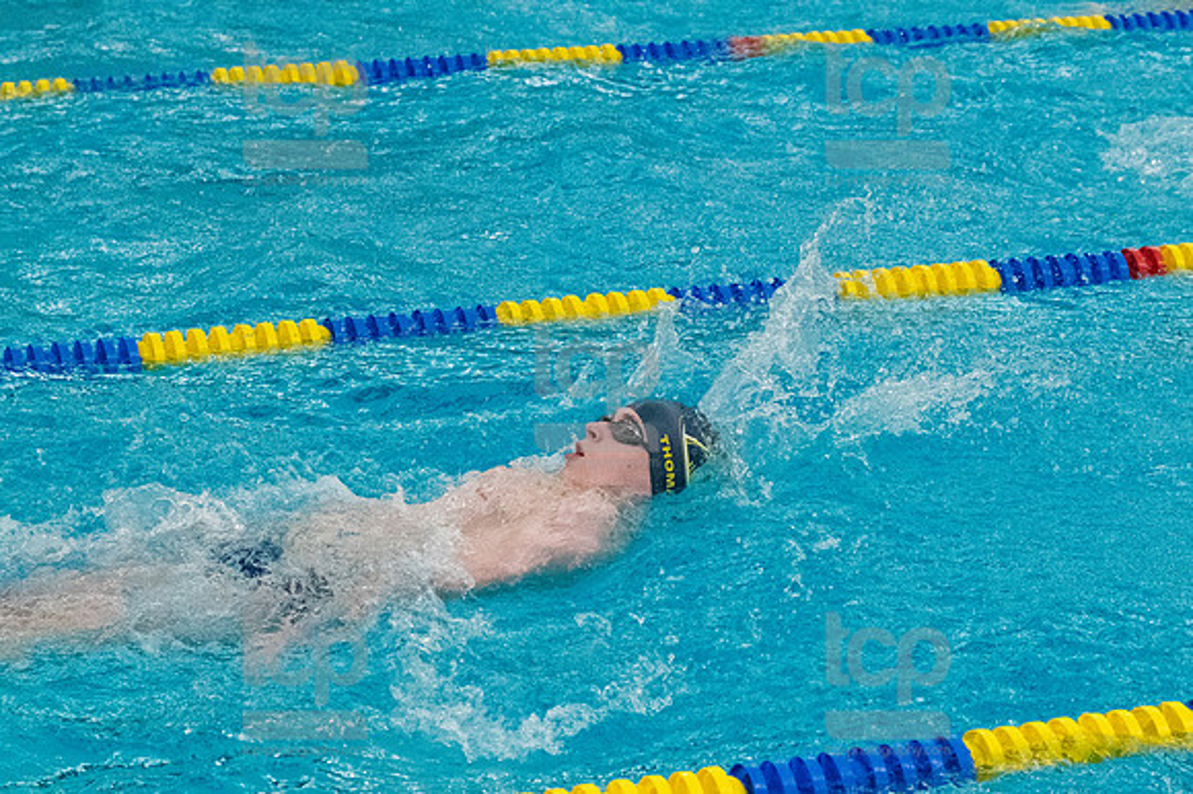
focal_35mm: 105
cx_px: 596
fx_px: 3477
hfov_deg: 19.5
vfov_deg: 13.0
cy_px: 397
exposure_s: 1/1250
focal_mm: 70
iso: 10000
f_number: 5
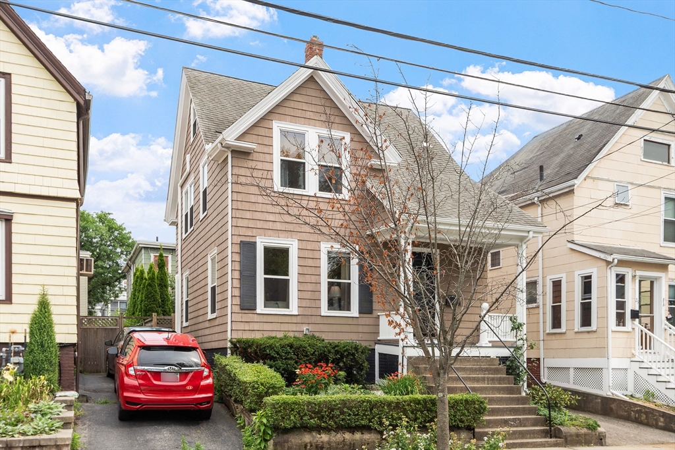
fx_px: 563
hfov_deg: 61.9
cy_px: 225
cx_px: 338
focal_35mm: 30
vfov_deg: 43.6
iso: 100
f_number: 8
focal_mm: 20
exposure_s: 1/125
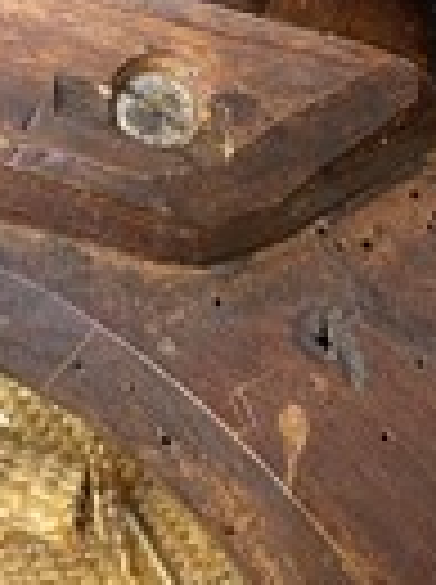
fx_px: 1297
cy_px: -130
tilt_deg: -55.0
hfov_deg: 18.7
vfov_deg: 23.1
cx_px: 22
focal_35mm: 77
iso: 400
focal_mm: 5.1
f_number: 1.6
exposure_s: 1/33
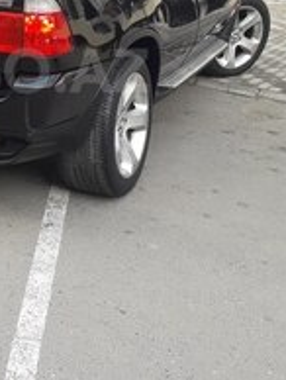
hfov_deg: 20.6
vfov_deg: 27.5
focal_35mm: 69
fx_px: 758
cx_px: -2
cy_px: 71
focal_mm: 3.6
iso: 40
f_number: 1.9
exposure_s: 1/198
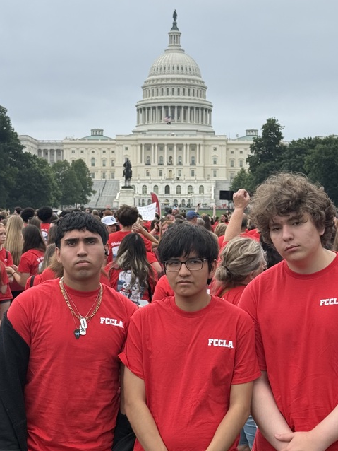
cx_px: 188
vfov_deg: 25.3
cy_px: 199
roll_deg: -2.3
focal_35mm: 77
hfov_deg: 19.1
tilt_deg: +2.6
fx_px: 1002
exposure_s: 1/828
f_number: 1.78
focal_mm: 6.76
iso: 64
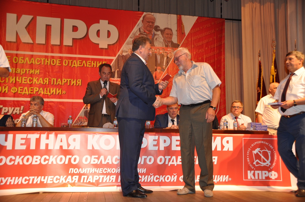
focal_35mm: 39
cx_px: 152
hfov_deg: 49.6
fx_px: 330
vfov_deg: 34.1
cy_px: 101
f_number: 3.8
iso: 450
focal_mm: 26
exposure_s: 1/125
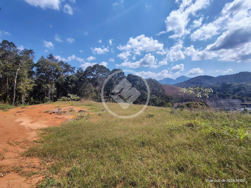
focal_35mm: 16
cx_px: 126
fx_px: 116
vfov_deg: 78.1
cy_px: 94
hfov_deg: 94.5
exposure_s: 1/2138
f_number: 2.2
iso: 101
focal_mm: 1.66
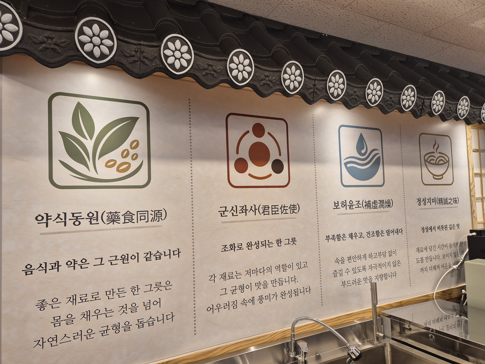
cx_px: 242
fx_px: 322
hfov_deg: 73.9
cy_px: 182
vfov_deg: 58.9
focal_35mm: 23
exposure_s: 1/120
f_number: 1.8
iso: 80
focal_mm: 5.4
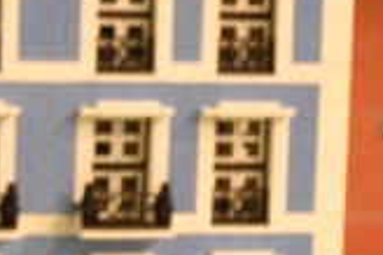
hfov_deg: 5.8
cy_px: 220
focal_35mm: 356
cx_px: 346
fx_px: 3784
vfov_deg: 3.9
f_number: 5
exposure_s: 1/15
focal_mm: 38
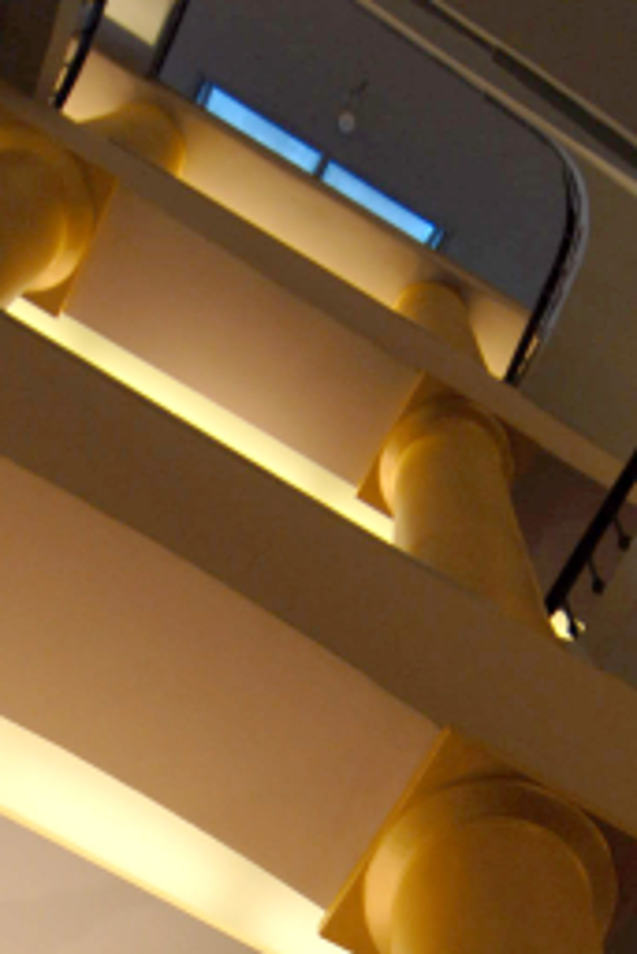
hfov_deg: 21.6
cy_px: 1122
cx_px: 272
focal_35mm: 63
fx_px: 1670
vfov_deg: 28.1
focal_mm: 12
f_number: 4
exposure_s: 1/15
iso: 100
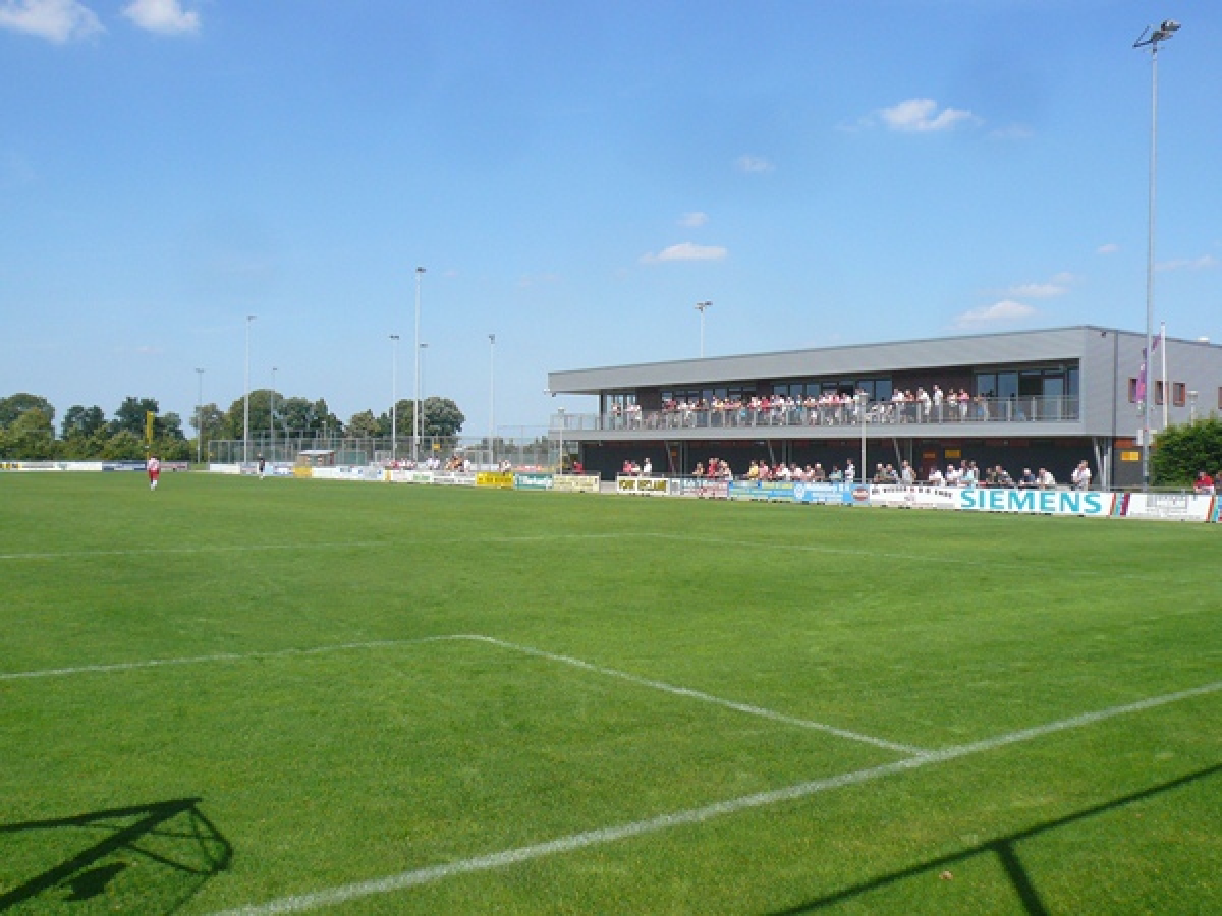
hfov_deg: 56.8
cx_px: 611
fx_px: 1130
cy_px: 458
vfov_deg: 44.2
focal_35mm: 32
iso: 100
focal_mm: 4.6
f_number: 8
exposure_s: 1/200
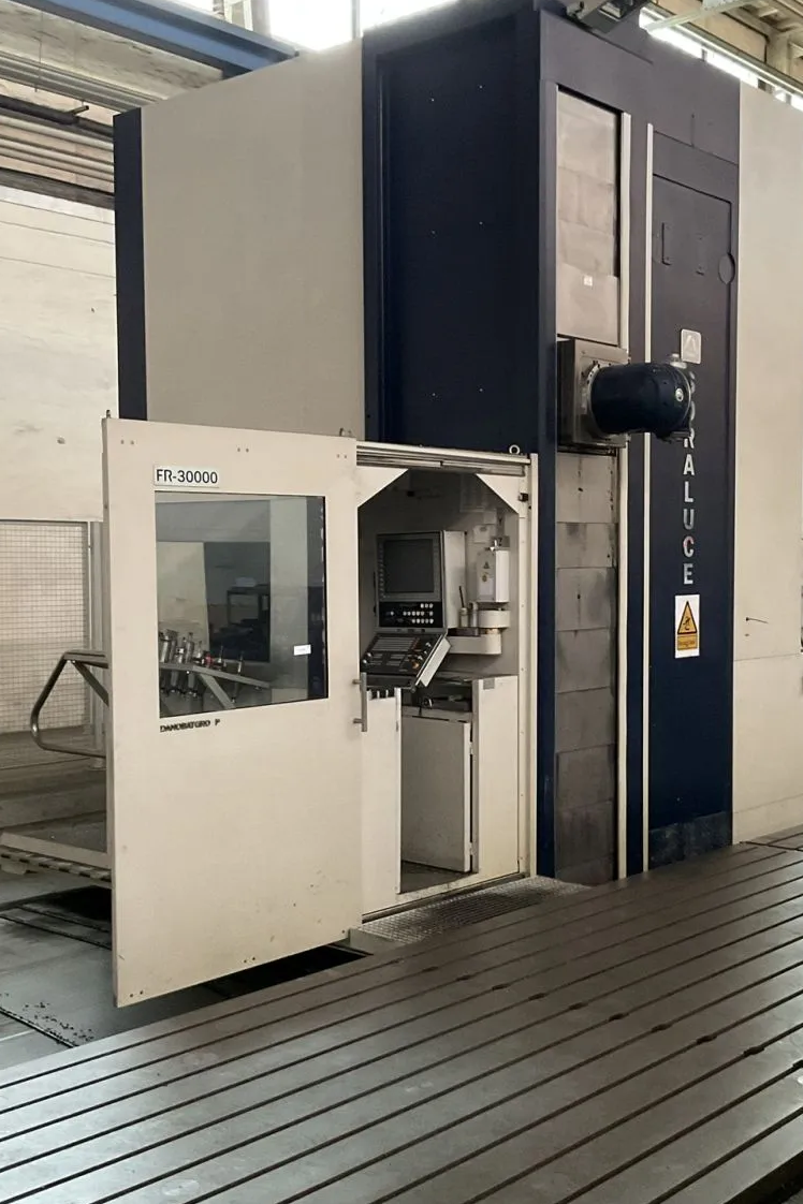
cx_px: 528
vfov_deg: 45.4
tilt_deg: -1.7
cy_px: 625
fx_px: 1439
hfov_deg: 31.0
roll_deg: -1.0
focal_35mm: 43
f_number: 1.8
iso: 200
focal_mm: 3
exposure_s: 1/60
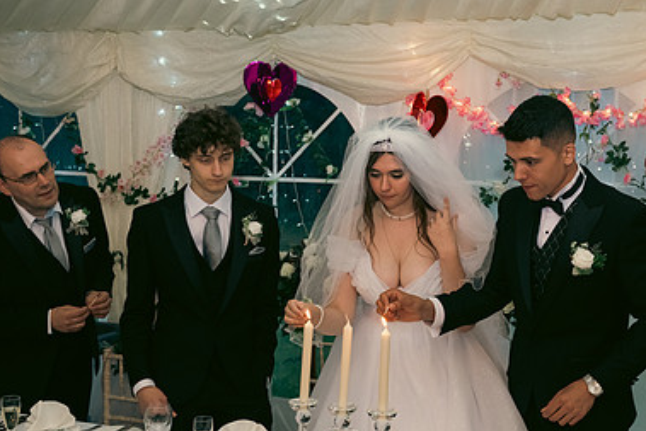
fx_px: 880
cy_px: 248
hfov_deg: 40.1
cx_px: 392
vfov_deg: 27.5
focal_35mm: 49
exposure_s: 1/160
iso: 800
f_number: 3.5
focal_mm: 32
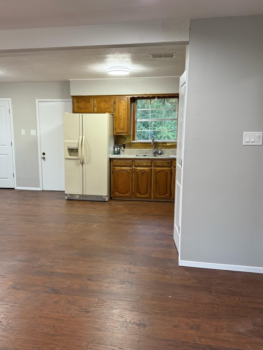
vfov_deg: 61.6
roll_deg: -1.6
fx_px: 294
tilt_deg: -9.9
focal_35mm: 29
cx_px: 117
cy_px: 182
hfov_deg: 48.1
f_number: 1.78
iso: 160
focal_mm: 6.76
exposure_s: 1/60
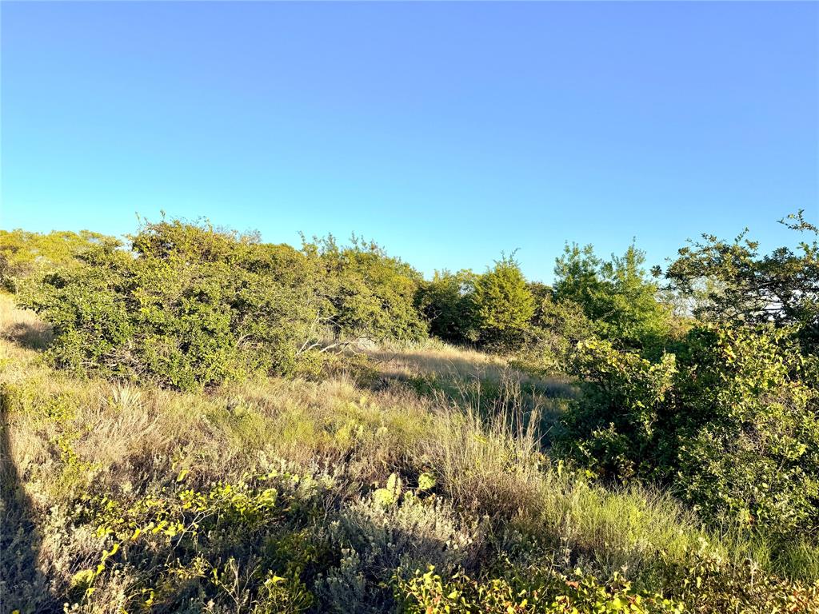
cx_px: 410
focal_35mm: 24
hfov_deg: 71.6
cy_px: 307
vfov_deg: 56.8
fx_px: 568
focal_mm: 6.76
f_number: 1.78
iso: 80
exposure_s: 1/2907
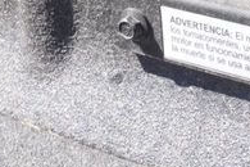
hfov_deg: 16.1
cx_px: 217
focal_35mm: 126
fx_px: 875
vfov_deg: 10.1
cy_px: -167
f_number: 7.1
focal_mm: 16
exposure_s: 1/100
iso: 100
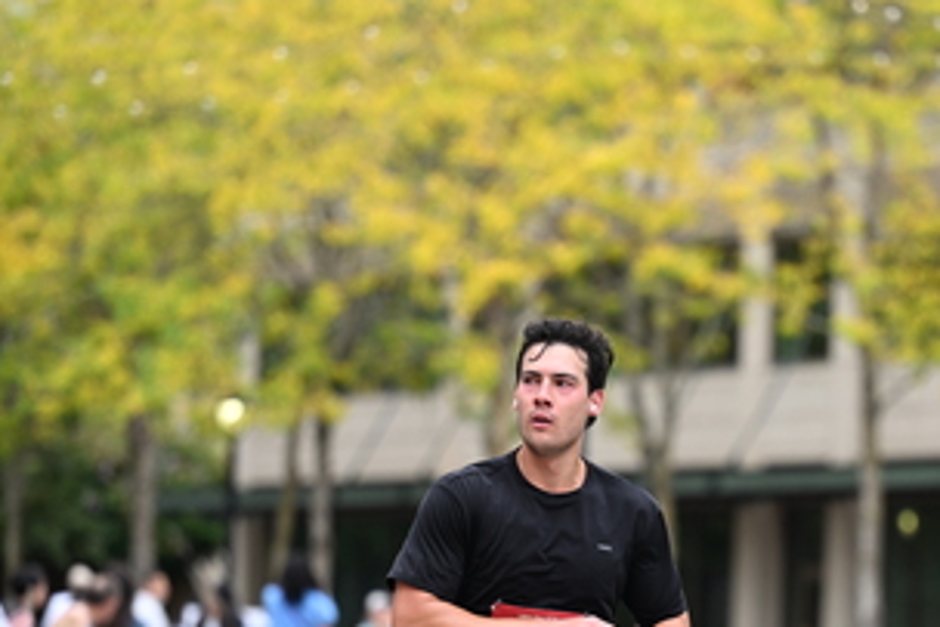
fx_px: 6609
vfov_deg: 5.4
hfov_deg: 8.1
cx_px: 649
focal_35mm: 253
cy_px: 539
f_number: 2.8
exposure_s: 1/2000
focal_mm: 140
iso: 640
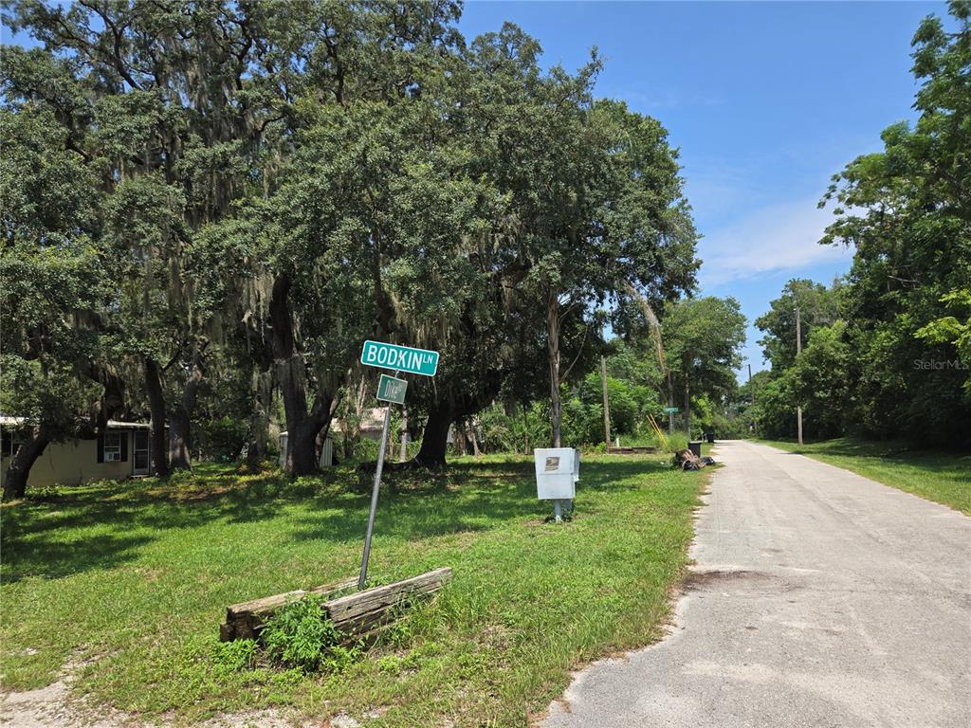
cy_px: 364
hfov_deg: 73.9
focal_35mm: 23
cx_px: 486
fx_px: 645
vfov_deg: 58.9
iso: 25
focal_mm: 5.4
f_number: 1.8
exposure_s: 1/1286
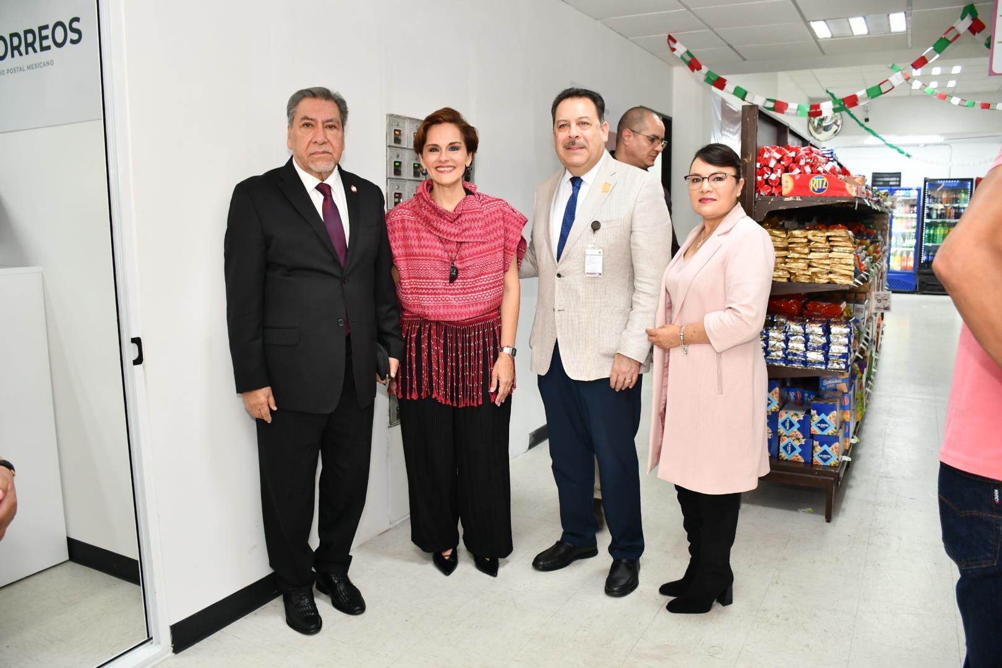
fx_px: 751
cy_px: 334
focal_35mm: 27
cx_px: 501
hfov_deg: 67.4
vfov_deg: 47.9
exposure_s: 1/60
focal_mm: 18
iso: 720
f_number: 4
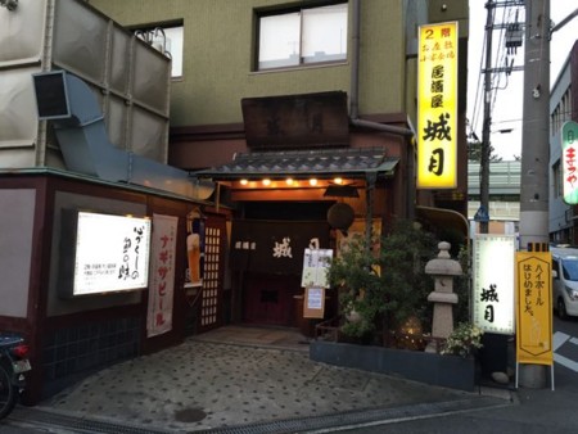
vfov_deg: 48.3
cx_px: 289
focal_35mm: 29
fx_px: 484
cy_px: 217
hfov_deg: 61.6
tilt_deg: +5.2
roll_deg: -2.9
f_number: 2.2
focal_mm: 4.15
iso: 40
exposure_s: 1/30
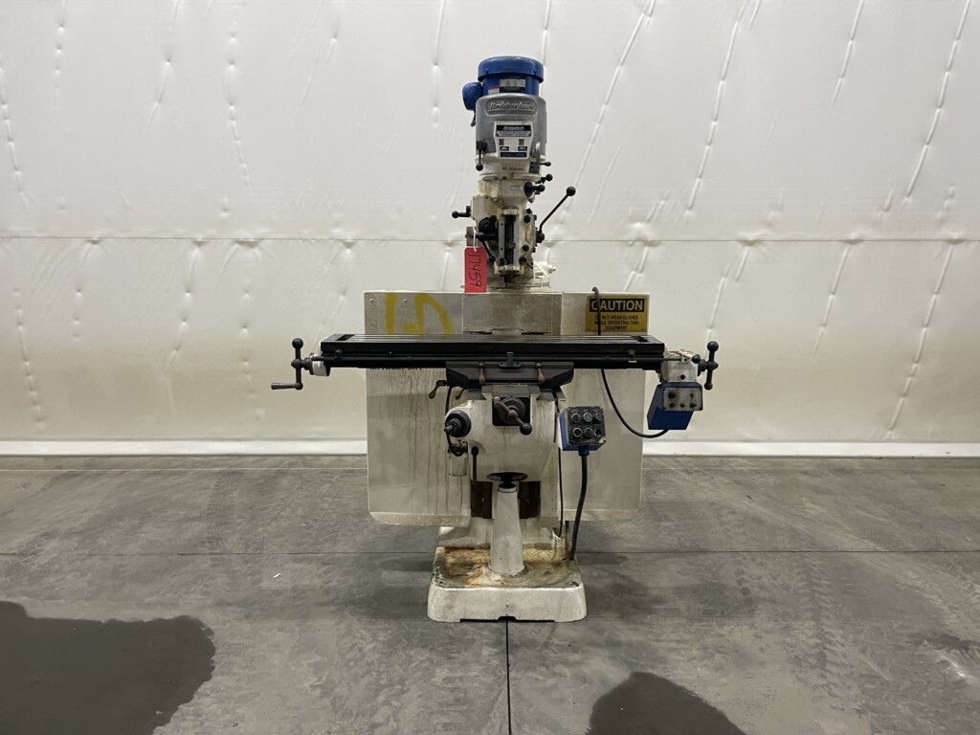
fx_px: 708
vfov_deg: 54.9
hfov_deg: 69.4
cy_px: 368
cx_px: 490
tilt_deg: -7.6
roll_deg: -0.4
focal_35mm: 25
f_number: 1.6
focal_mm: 5.1
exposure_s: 1/60
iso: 200
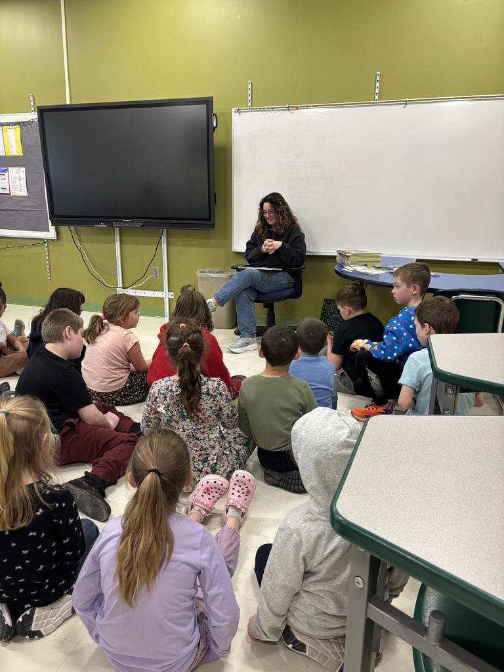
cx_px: 252
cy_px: 336
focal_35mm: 26
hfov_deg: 53.1
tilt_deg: -15.3
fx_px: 505
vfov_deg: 67.3
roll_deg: -1.2
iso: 160
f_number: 1.6
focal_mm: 5.96
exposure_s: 1/60
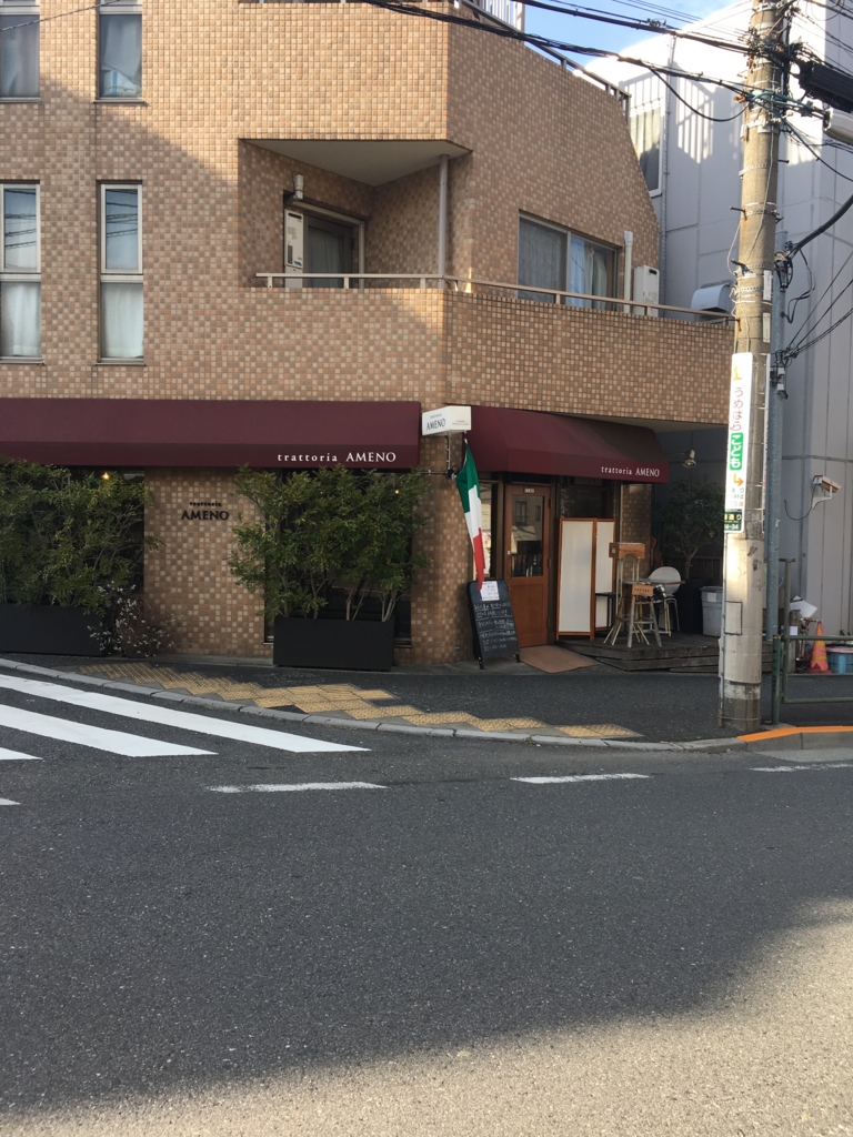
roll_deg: -1.3
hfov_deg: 48.2
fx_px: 953
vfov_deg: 61.7
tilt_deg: -2.4
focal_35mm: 29
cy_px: 568
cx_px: 426
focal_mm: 4.15
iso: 25
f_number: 2.2
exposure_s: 1/356
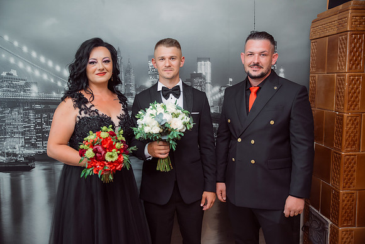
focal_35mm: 32
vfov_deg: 41.1
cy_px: 122
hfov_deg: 58.7
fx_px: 325
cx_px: 182
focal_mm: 32
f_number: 2.8
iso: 640
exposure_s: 1/125
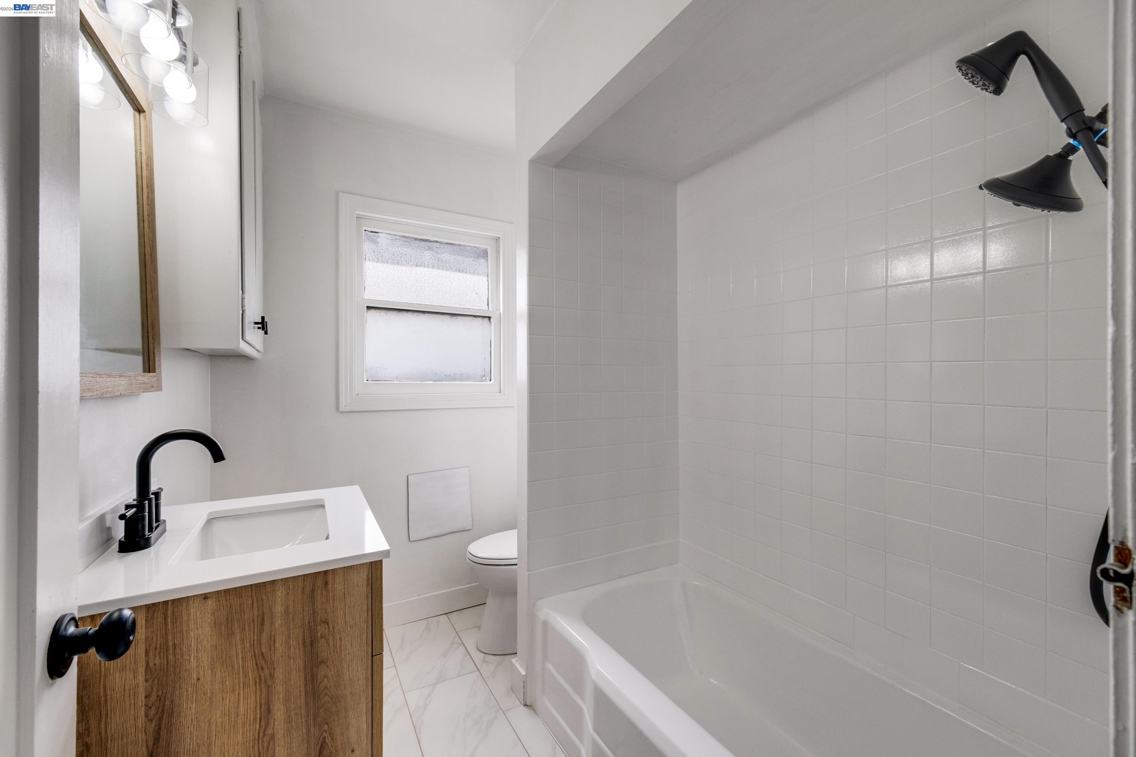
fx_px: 442
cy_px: 378
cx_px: 568
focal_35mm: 14
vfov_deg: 81.2
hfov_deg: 104.2
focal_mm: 9.4
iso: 200
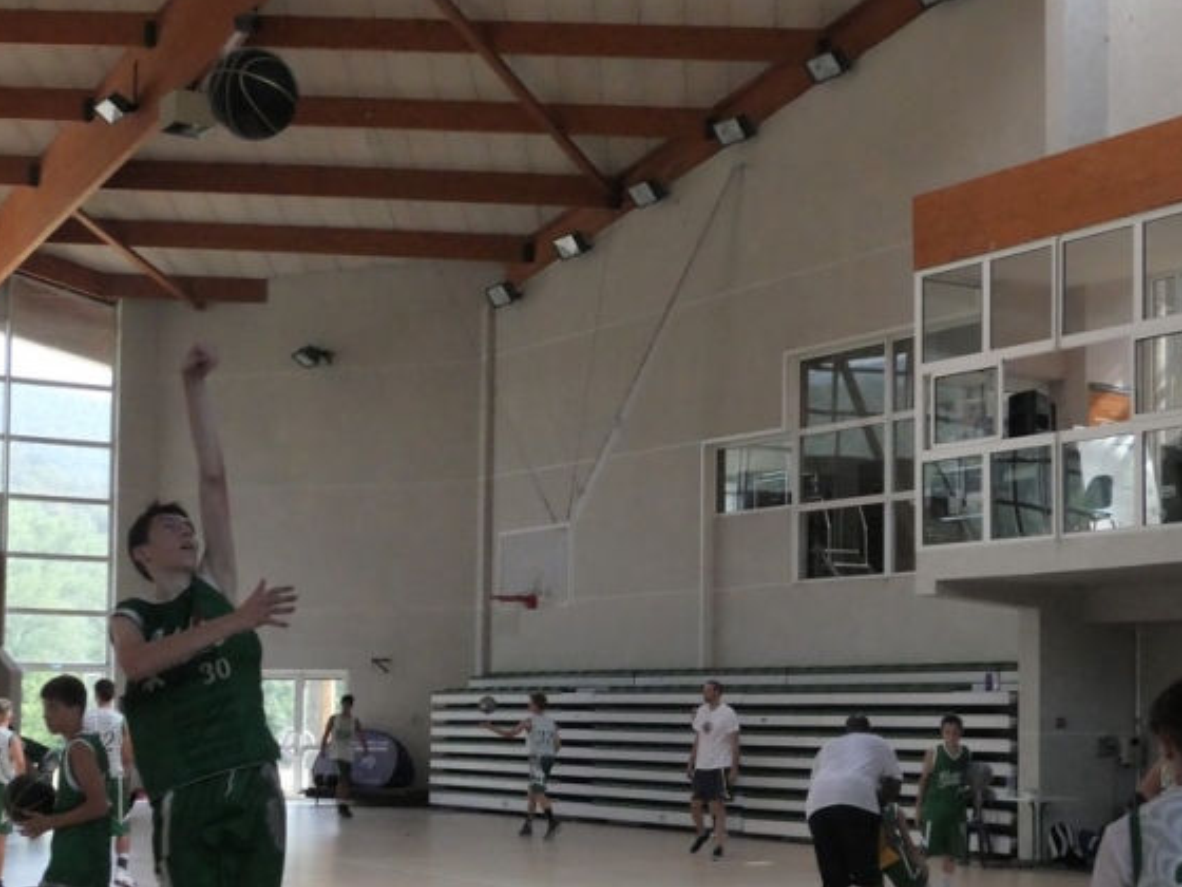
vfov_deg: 24.2
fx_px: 2049
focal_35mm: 60
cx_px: 460
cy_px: 625
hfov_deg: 32.1
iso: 3200
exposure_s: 1/2500
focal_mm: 14.2
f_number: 4
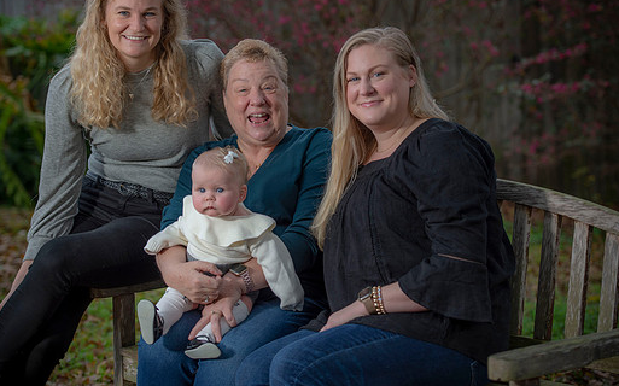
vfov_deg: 12.3
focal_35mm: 106
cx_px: 297
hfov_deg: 19.6
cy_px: 176
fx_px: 1787
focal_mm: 92
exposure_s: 1/200
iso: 160
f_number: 3.5
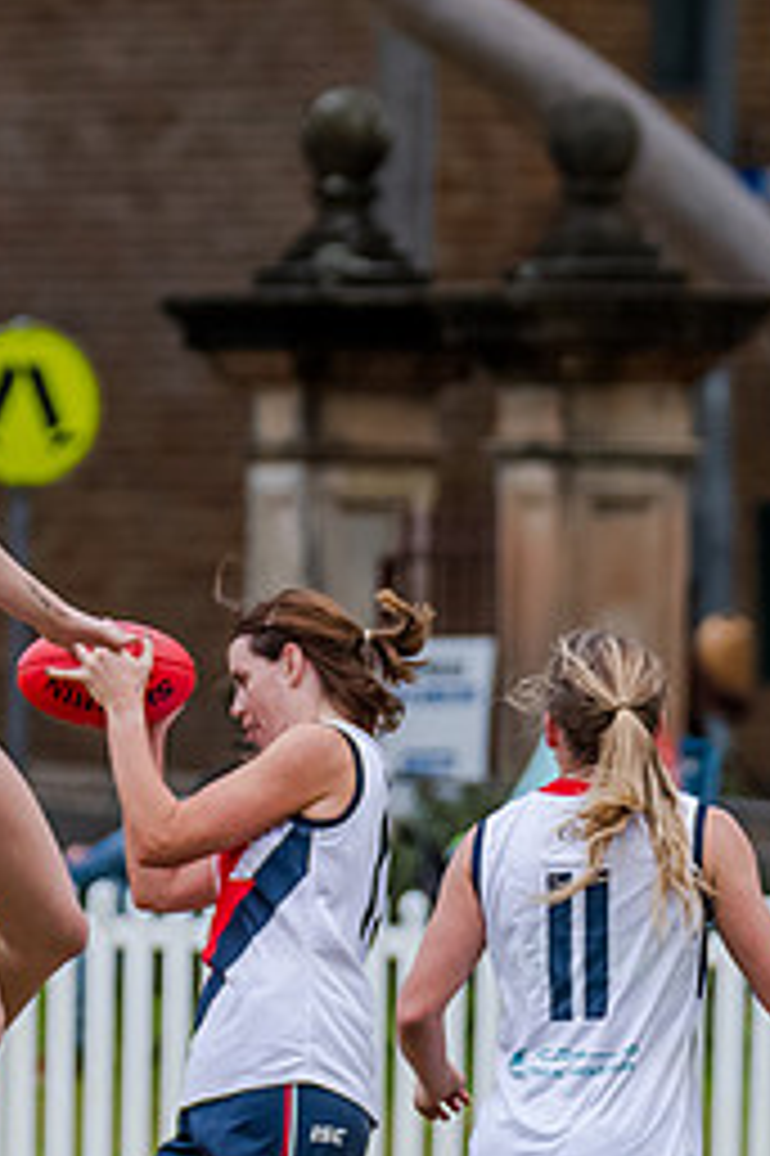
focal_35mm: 851
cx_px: 511
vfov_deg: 2.4
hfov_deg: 1.6
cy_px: 785
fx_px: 27338
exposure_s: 1/1600
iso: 800
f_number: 5
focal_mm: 240
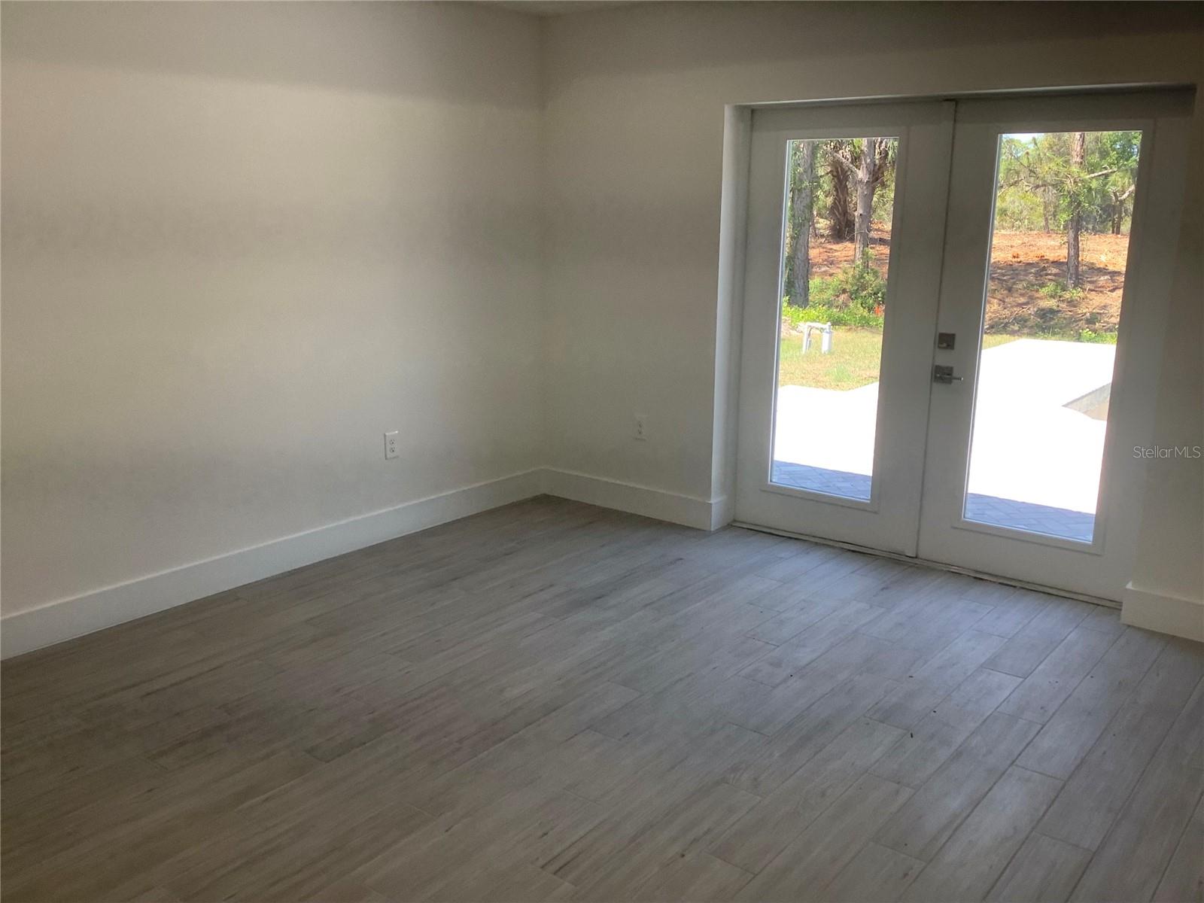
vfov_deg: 45.4
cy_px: 452
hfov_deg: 58.4
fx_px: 1078
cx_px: 602
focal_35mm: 31
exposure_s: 1/120
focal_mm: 3.3
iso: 40
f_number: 2.4
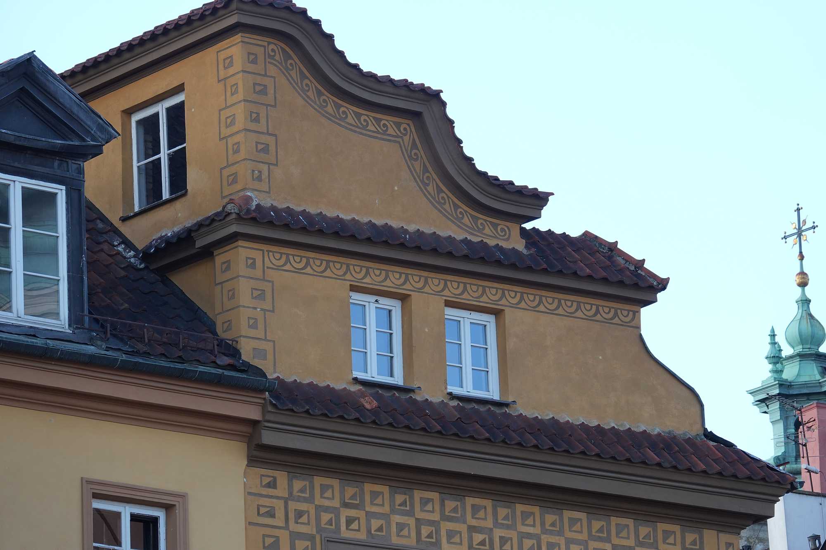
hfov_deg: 9.0
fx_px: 5231
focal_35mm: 228
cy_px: 275
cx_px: 413
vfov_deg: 6.0
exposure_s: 1/250
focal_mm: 79.51
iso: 160
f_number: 4
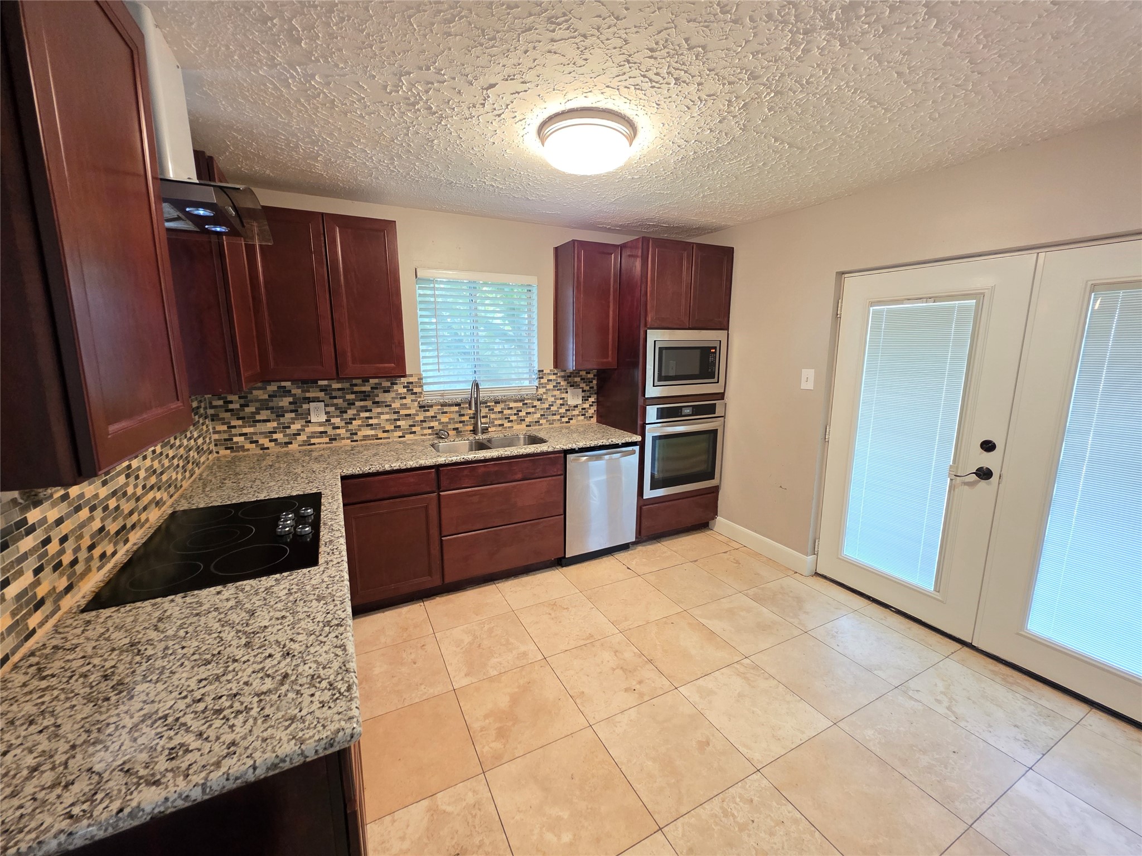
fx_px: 429
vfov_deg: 89.9
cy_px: 428
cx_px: 571
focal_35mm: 13
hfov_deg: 106.2
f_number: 1.9
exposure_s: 1/60
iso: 500
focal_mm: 2.2
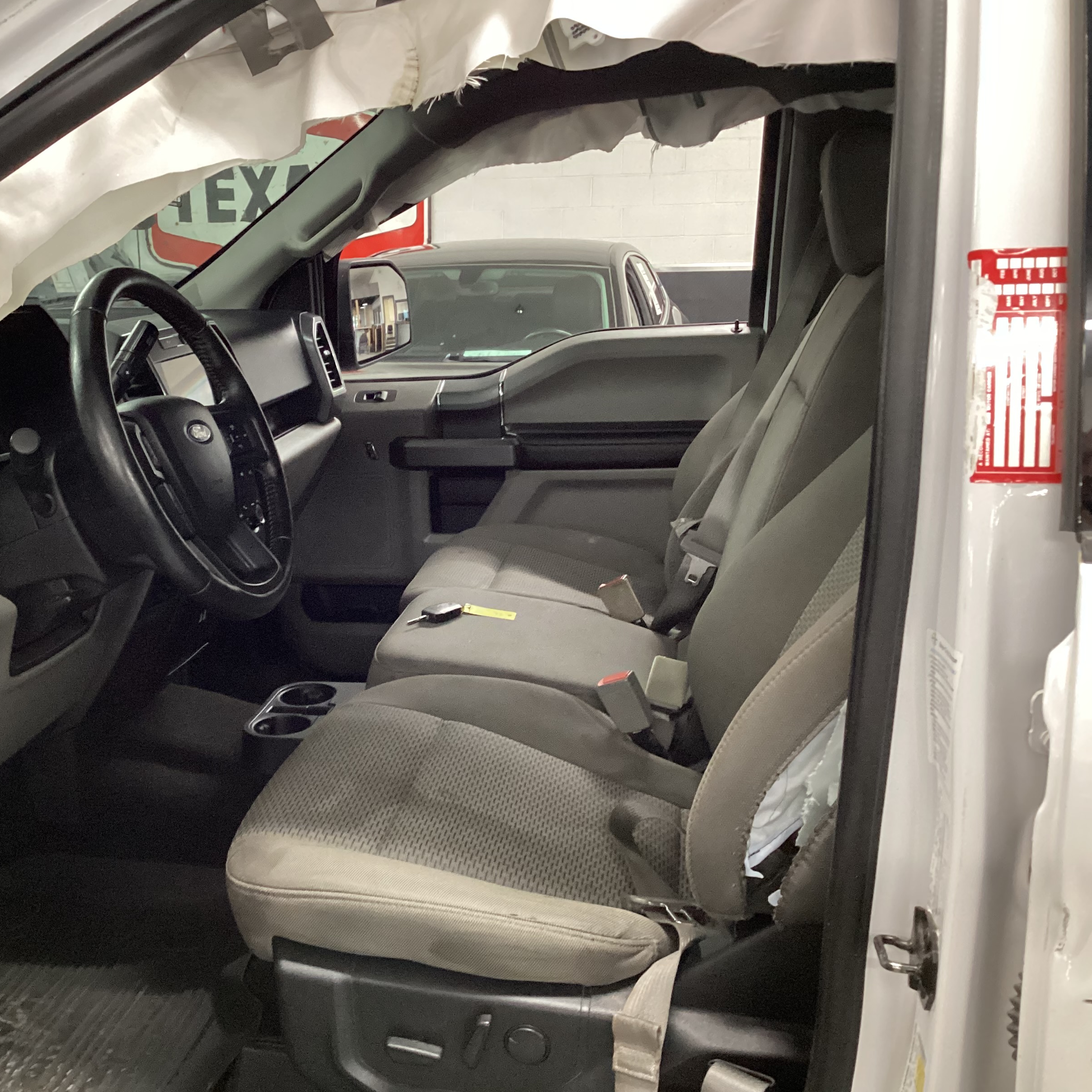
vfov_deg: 44.9
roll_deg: +1.1
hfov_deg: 44.4
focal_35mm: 37
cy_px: 548
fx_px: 1321
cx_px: 385
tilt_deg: -15.9
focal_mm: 3.3
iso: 400
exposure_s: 1/33
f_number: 2.4
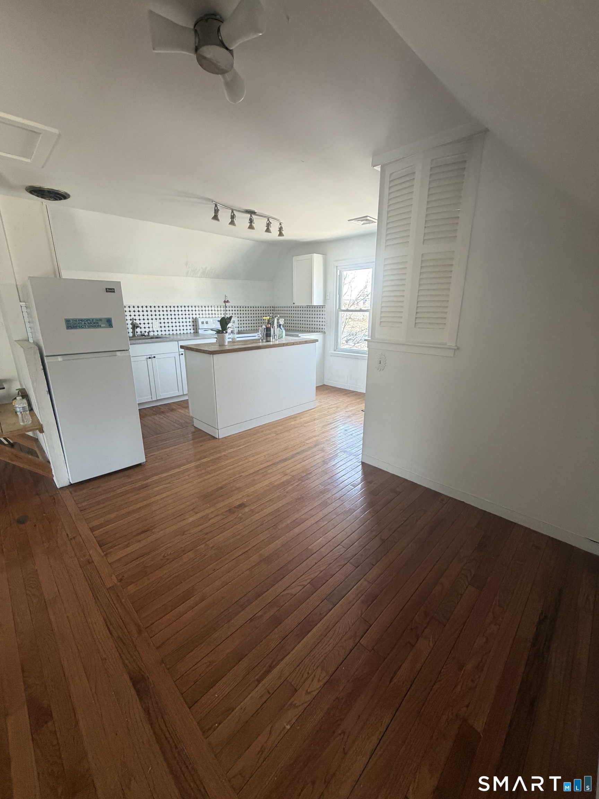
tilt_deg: -15.1
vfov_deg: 102.1
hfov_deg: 85.7
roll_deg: -0.2
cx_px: 300
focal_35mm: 14
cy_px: 400
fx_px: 323
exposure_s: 1/104
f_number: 2.2
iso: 320
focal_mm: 2.22
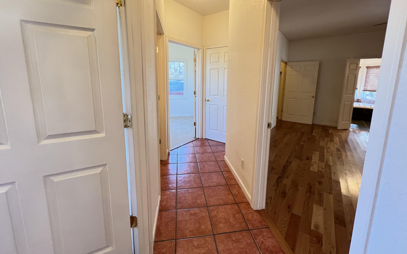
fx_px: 155
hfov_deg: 105.3
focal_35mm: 14
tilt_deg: -8.3
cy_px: 106
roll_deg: +0.0
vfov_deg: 78.0
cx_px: 206
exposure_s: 1/60
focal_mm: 1.57
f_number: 1.8
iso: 160
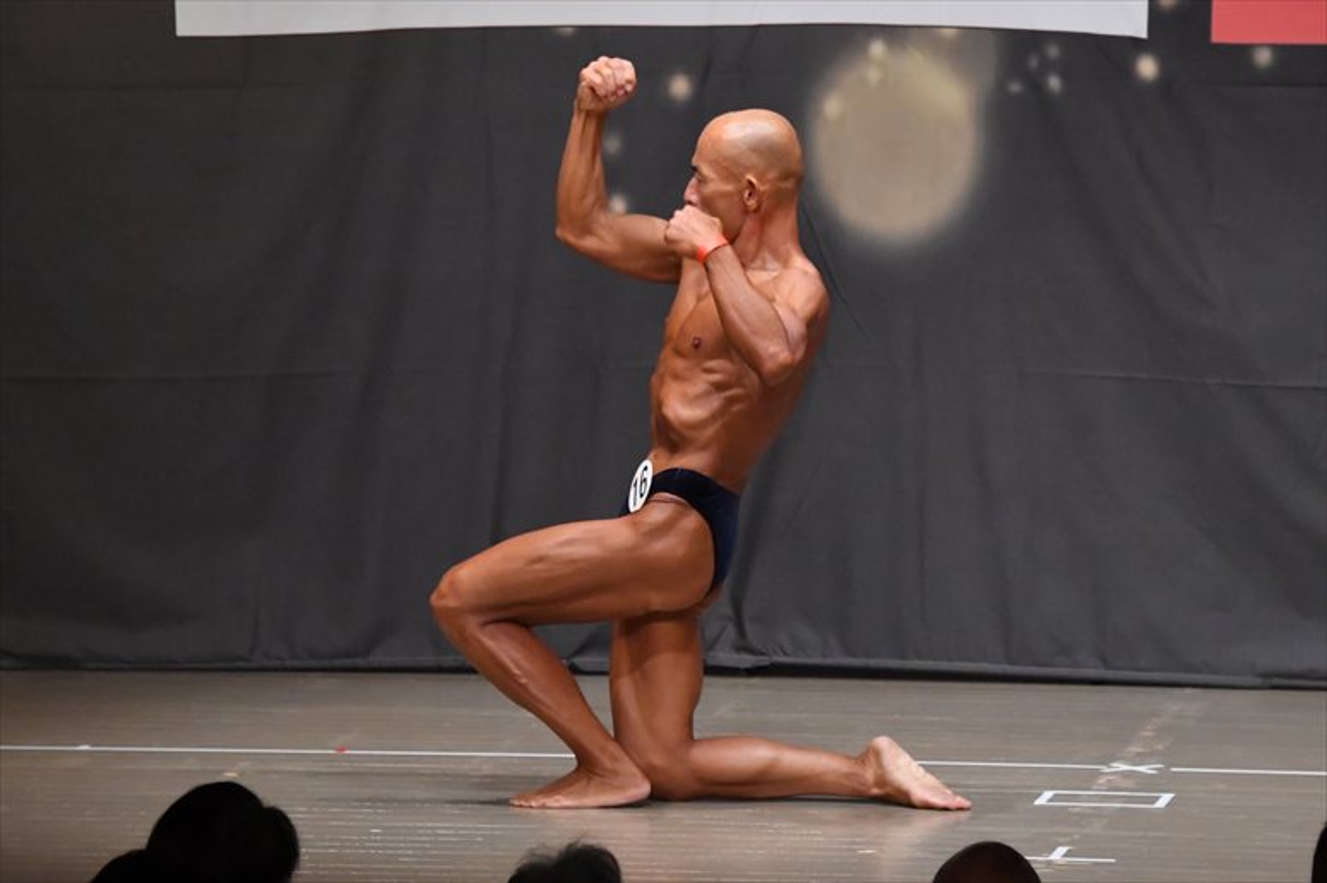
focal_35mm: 270
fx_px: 9948
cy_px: 442
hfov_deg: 7.6
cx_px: 664
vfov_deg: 5.1
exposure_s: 1/400
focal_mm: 180
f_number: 5.6
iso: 6400
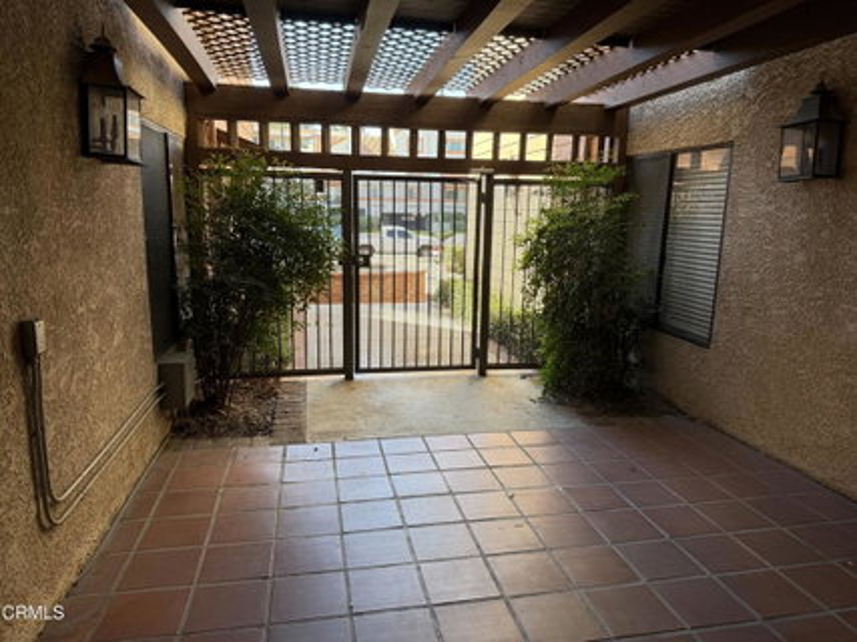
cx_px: 428
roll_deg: -0.9
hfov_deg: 71.6
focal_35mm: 24
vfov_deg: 56.8
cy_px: 321
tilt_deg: -10.7
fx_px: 594
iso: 125
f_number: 1.78
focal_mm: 6.76
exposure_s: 1/208
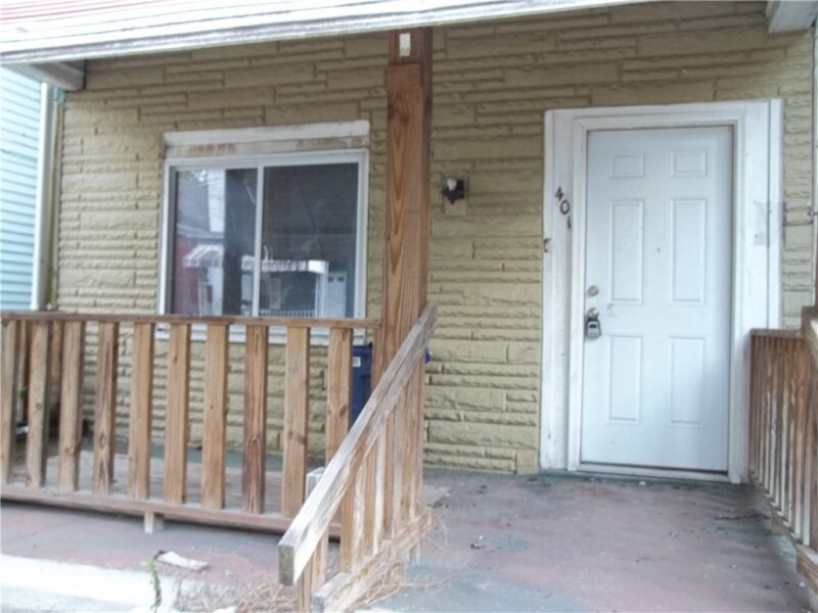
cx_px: 409
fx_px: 780
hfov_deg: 55.4
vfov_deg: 42.9
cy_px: 306
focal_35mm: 33
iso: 64
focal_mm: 5.9
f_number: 3.3
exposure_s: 1/40
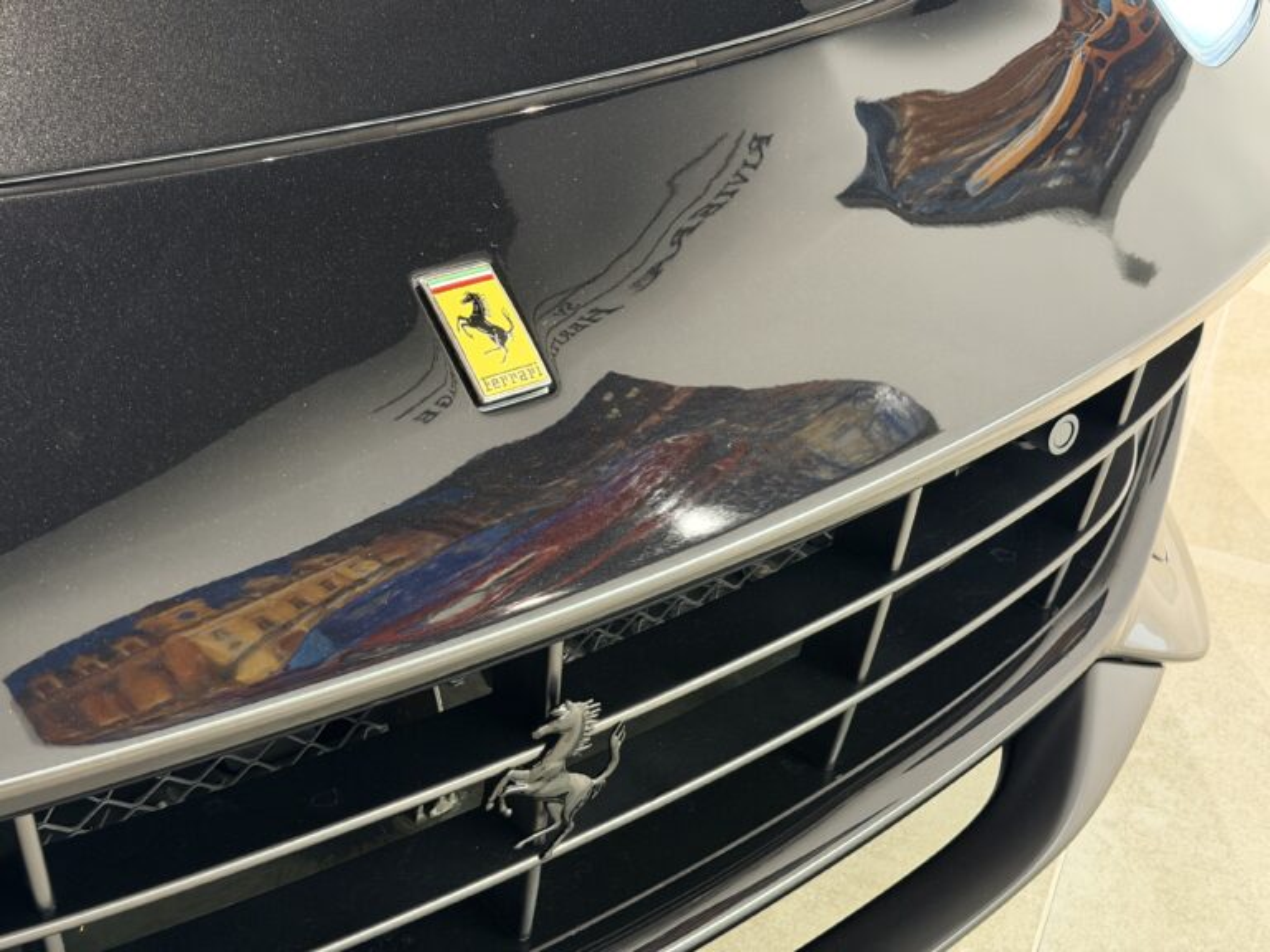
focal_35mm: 48
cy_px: 476
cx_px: 635
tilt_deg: -31.1
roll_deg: -3.4
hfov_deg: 39.7
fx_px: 1761
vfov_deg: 30.3
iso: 500
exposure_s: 1/33
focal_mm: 6.76
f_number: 1.78
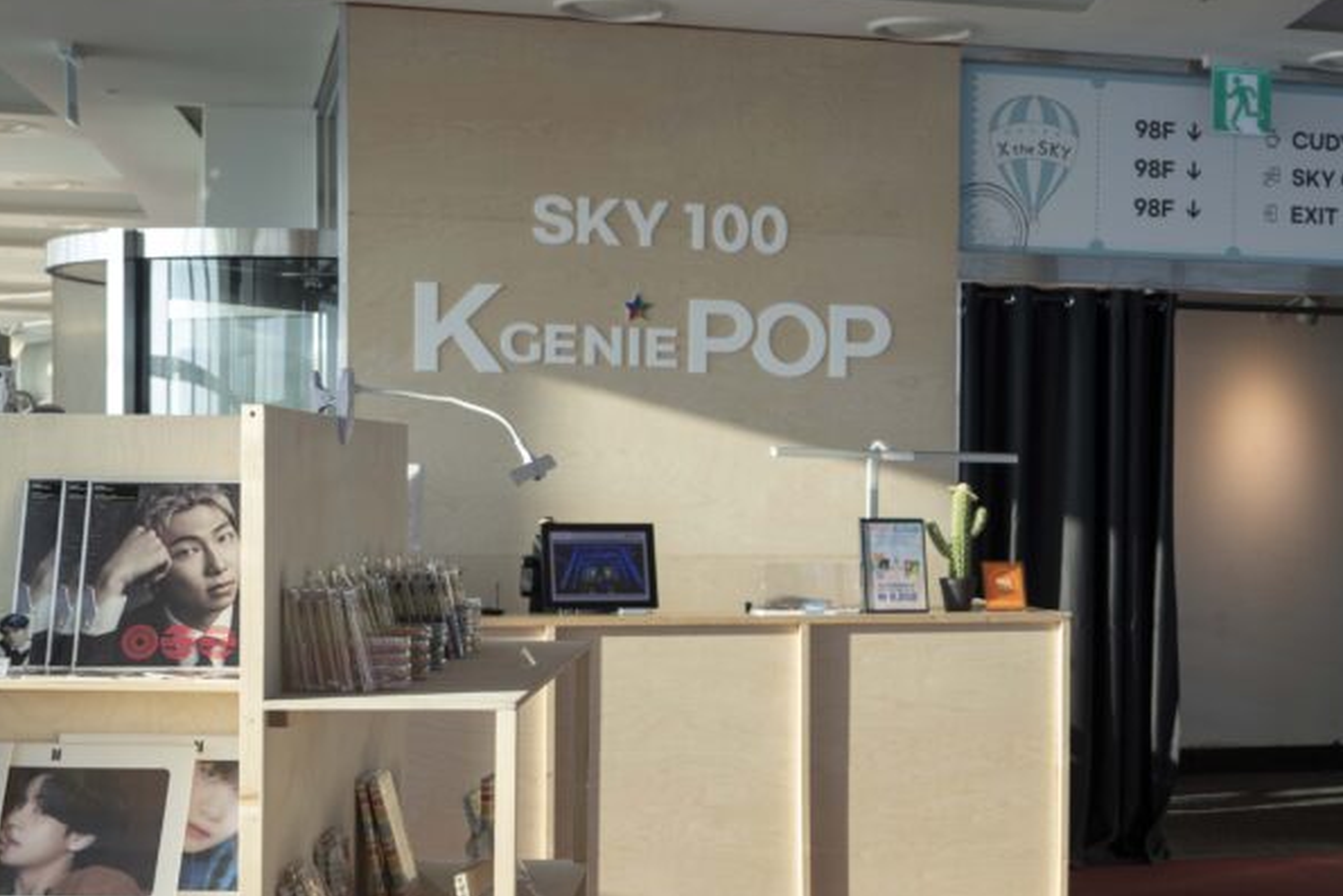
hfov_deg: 31.9
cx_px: 968
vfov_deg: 21.9
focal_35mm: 62
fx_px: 2313
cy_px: 565
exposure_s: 1/160
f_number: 5
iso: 200
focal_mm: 36
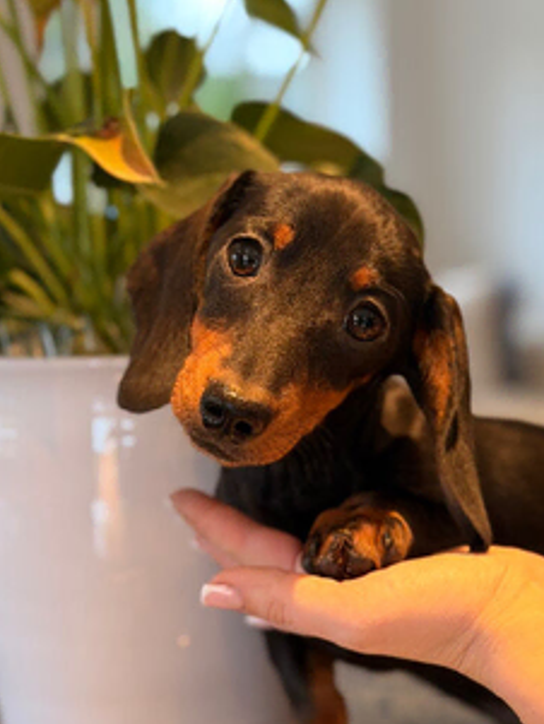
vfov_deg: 26.0
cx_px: 369
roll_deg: +0.8
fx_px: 1570
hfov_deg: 19.6
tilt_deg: -8.0
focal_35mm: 75
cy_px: 400
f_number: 1.78
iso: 160
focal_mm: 6.76
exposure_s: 1/50
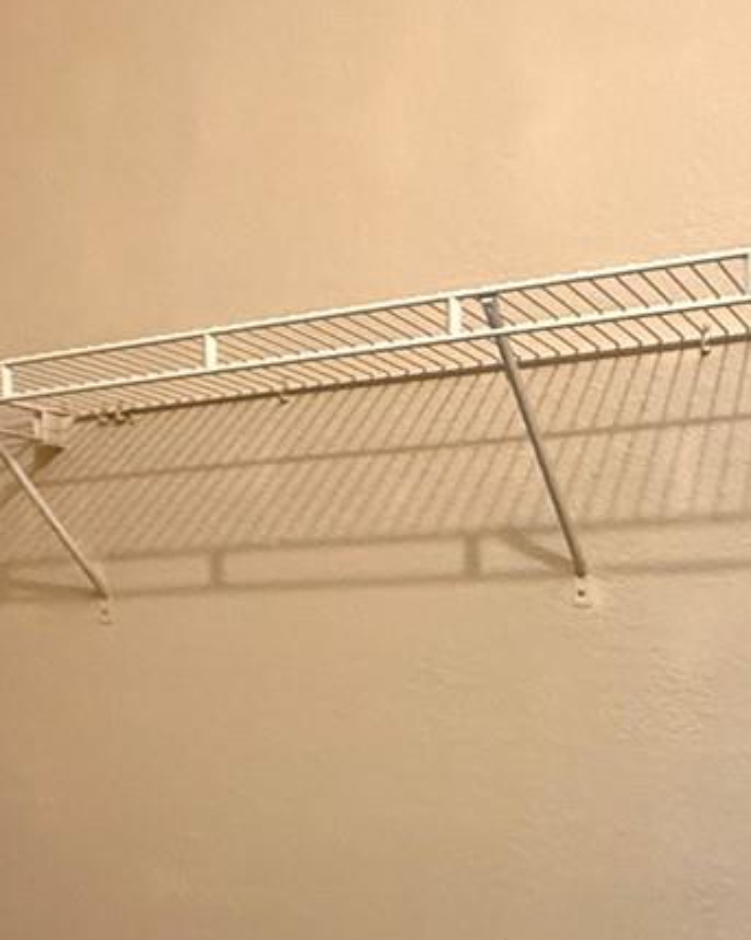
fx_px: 1417
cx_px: 368
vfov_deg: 35.2
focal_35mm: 51
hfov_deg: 29.7
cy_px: 780
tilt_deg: -3.7
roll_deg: +1.0
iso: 1000
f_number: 2.2
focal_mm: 2.22
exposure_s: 1/60
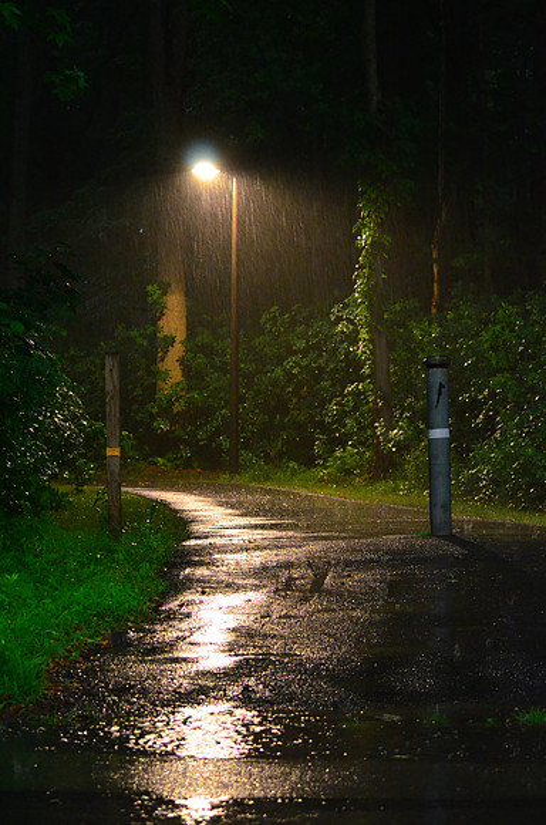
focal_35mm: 82
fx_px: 1886
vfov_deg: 24.7
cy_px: 412
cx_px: 273
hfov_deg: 16.5
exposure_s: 1/30
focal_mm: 55
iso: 3200
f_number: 4.5
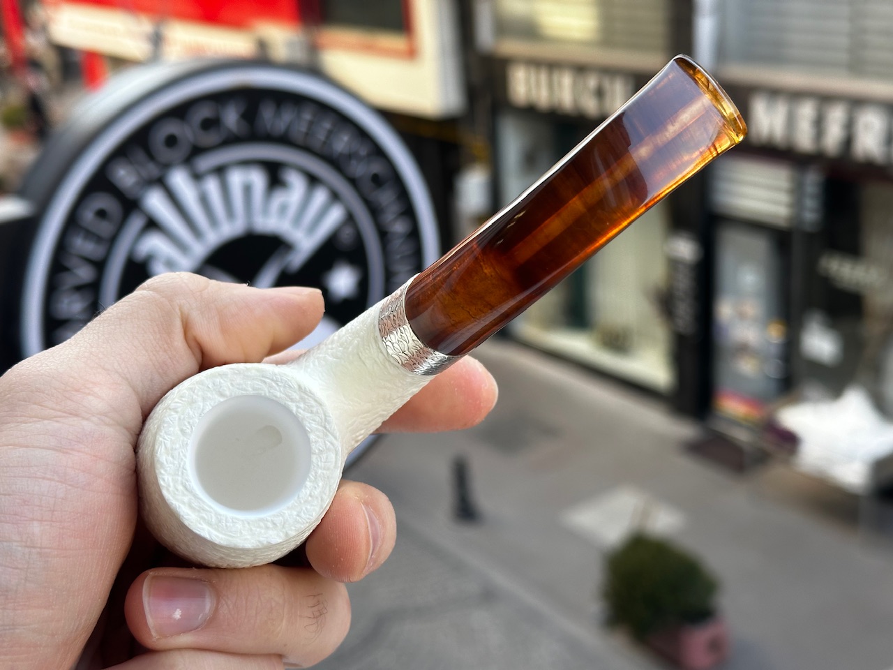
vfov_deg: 30.3
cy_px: 335
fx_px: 1238
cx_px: 446
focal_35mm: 48
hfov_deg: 39.7
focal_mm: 6.86
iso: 50
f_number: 1.78
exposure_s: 1/193
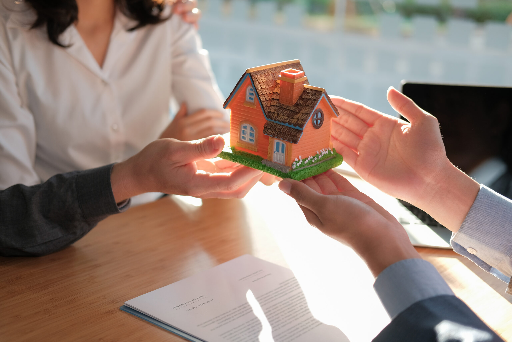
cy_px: 171
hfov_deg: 37.5
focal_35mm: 53
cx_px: 256
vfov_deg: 25.5
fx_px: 754
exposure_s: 1/250
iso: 200
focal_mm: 35
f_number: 2
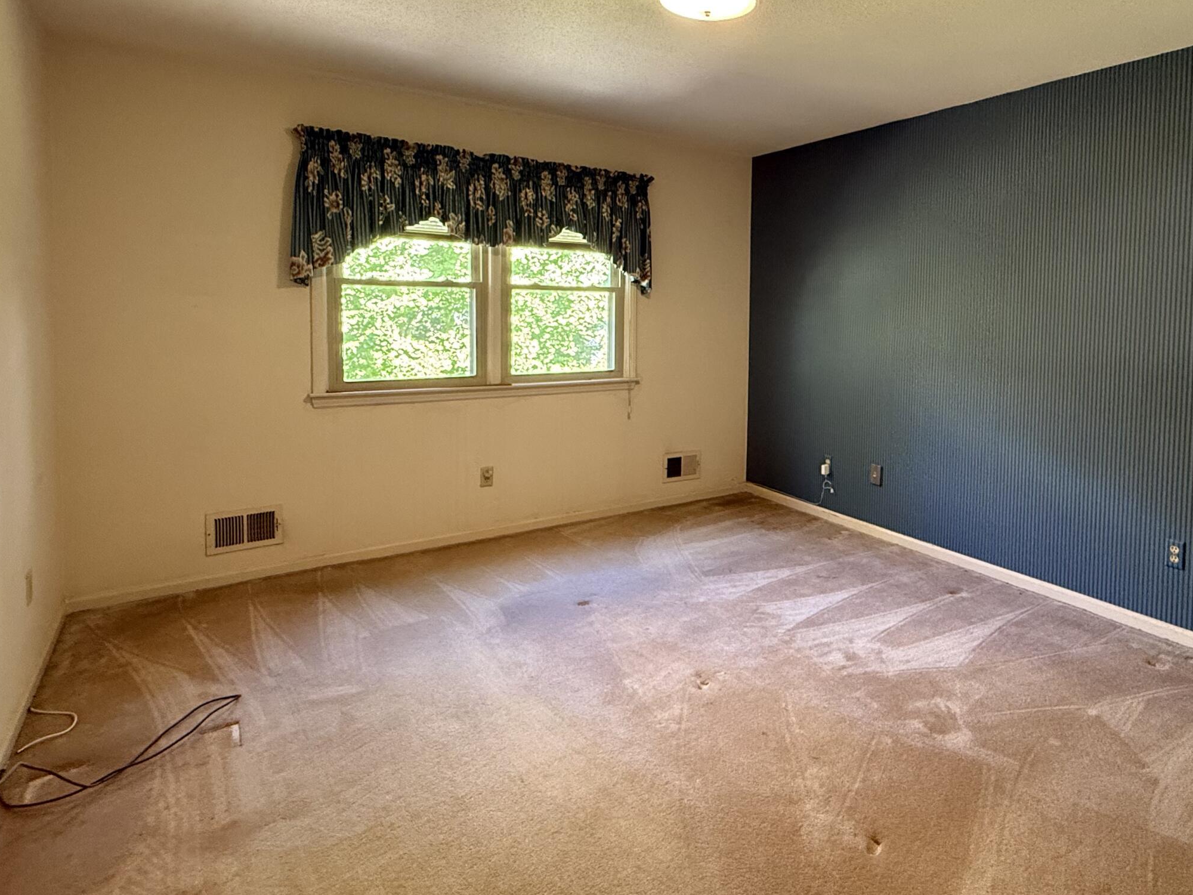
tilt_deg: -3.2
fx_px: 724
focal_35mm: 21
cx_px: 754
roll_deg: -1.6
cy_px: 344
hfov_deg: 77.4
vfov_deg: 62.7
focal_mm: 2.22
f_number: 2.2
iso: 500
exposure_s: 1/60
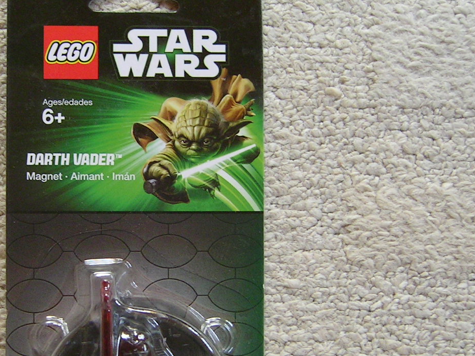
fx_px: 851
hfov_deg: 30.7
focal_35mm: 62
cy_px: 251
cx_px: 128
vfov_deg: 23.5
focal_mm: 5.6
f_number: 2.8
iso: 100
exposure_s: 1/24.3
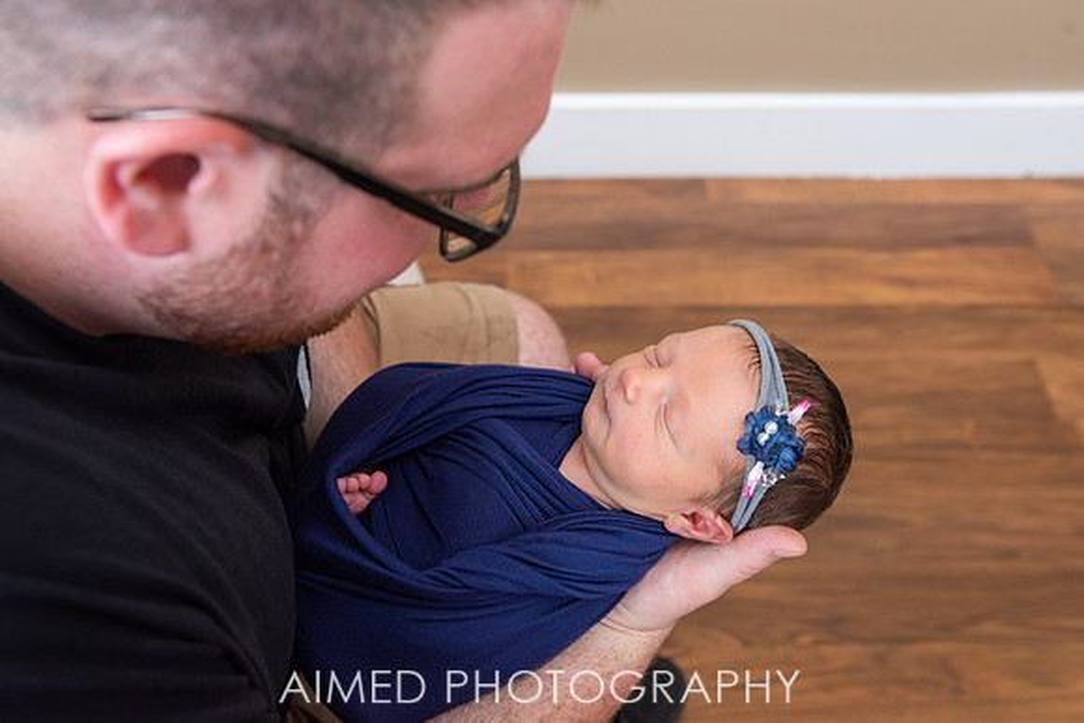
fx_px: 1214
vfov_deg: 33.2
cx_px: 560
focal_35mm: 40
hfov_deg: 48.1
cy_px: 362
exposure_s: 1/250
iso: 800
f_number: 4.5
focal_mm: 38
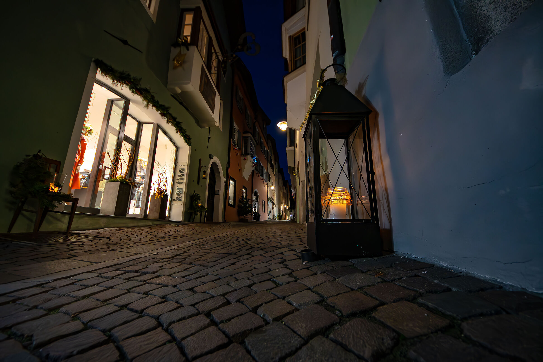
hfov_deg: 112.6
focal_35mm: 12
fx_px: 181
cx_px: 272
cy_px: 181
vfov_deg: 90.0
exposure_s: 1/40
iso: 6400
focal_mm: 8
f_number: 4.5
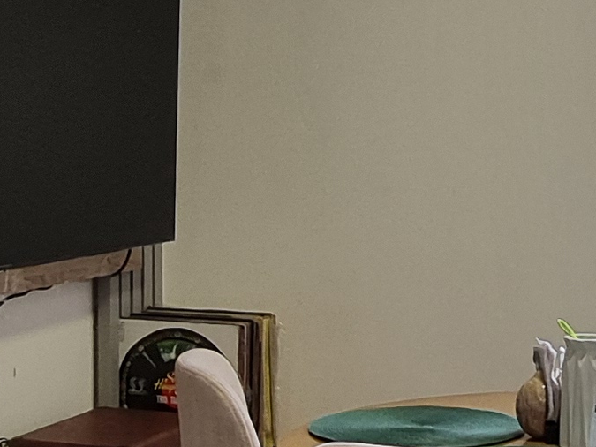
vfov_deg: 19.1
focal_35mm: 77
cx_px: 501
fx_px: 1326
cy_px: 189
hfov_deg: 24.8
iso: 64
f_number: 2.2
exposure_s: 1/60
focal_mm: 1.74
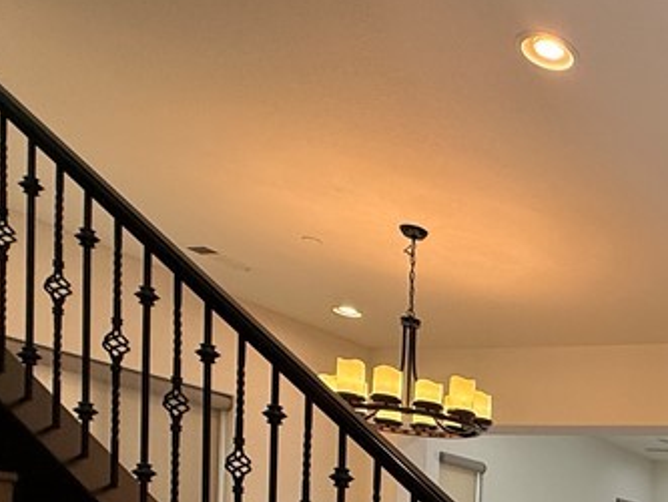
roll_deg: -3.0
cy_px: 631
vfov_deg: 28.4
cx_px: 853
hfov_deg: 33.2
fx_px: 830
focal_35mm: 43
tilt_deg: -1.3
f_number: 2.2
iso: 100
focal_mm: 2.22
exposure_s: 1/120
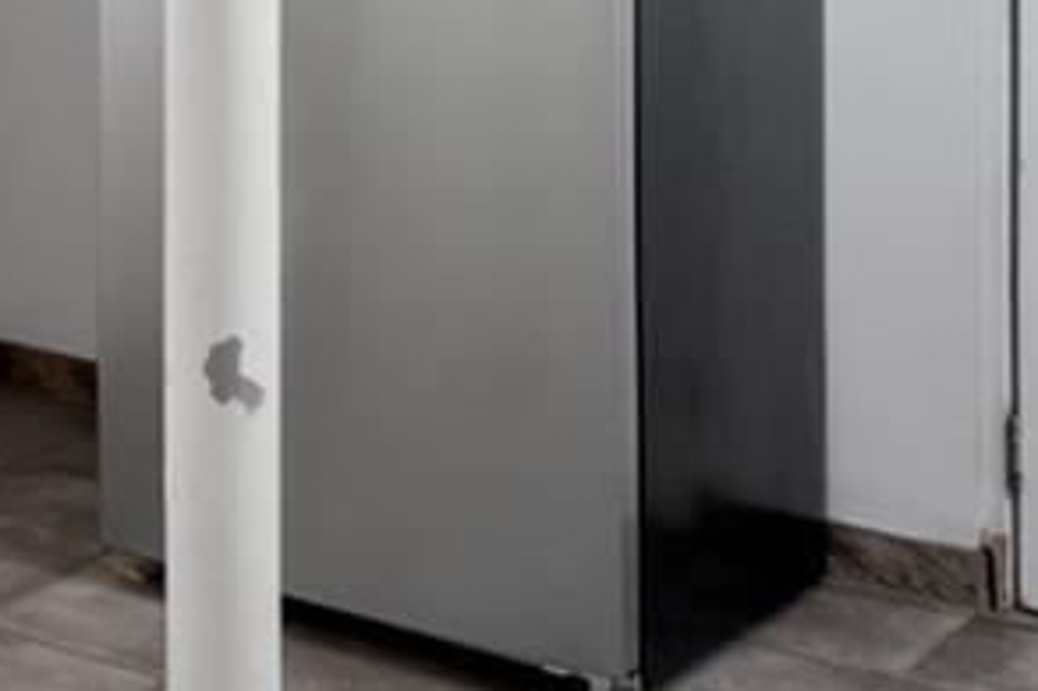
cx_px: -500
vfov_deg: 15.1
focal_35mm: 84
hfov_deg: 20.8
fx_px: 2421
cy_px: -342
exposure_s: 1/2
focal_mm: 8
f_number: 8
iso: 100
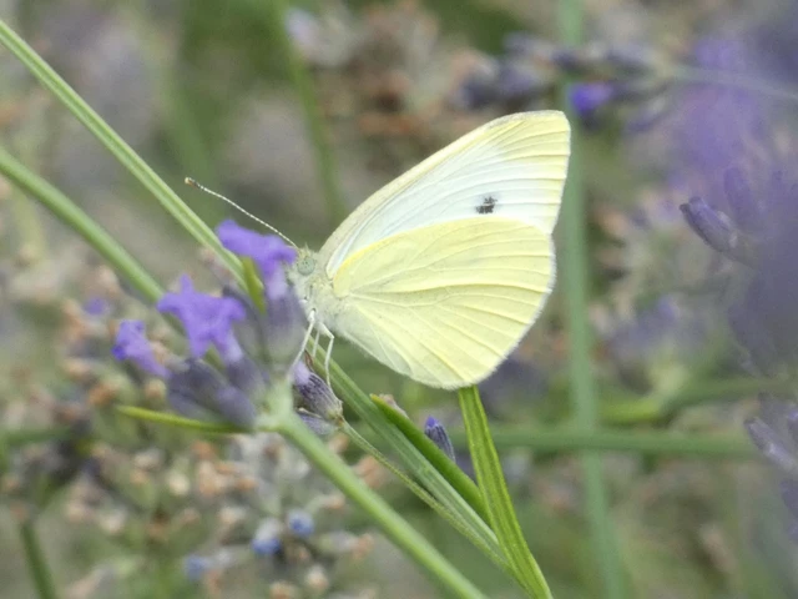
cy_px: 300
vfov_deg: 4.8
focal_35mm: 309
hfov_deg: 6.4
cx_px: 399
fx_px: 7123
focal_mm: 55.4
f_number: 7.1
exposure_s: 1/80
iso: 400
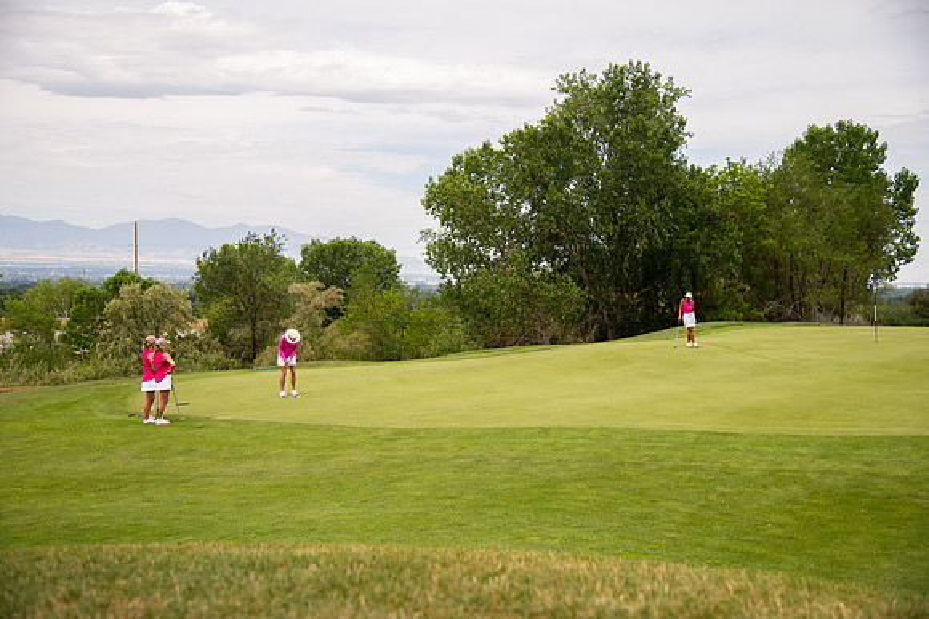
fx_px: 1238
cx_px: 464
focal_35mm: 48
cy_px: 310
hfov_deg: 41.1
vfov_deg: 28.0
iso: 200
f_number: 4
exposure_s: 1/2500
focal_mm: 48
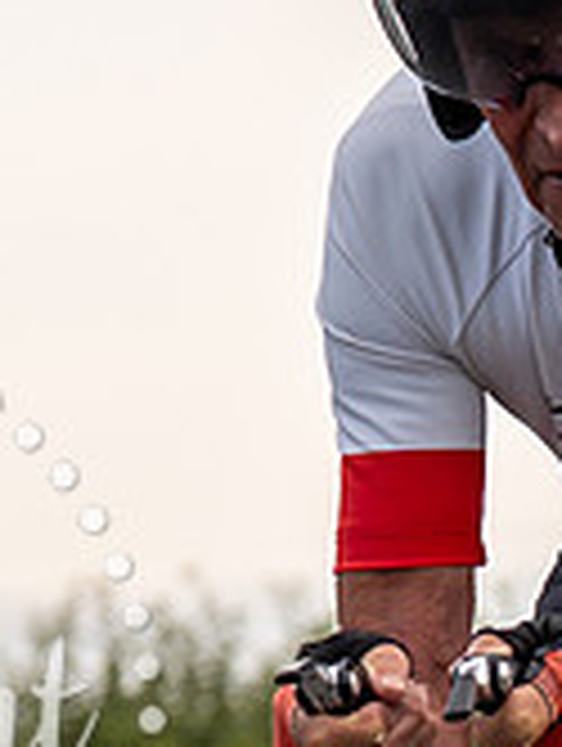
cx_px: 401
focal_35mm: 602
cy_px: 503
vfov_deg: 3.3
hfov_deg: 2.5
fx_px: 12998
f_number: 4.5
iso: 250
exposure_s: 1/800
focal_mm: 72
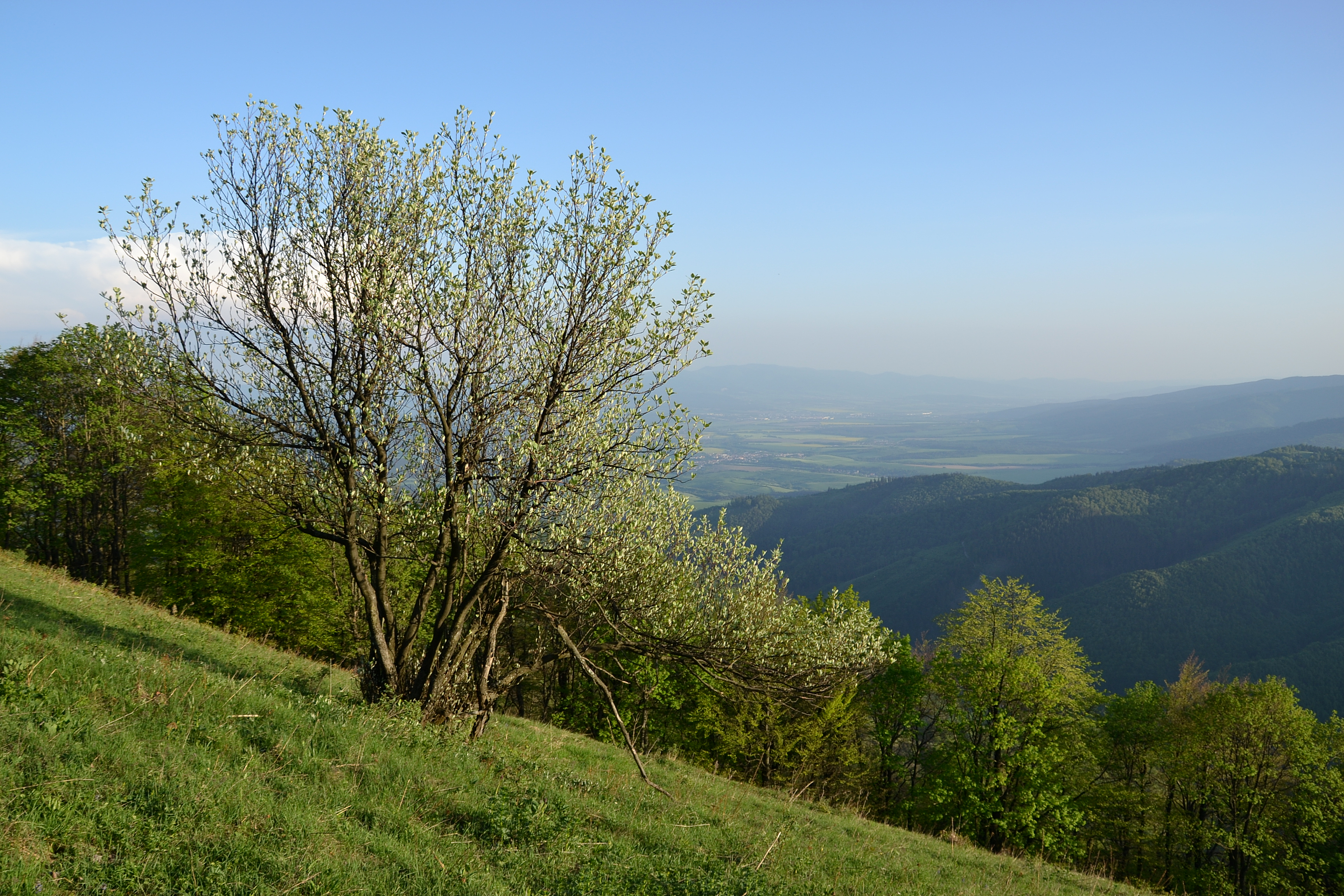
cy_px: 448
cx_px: 672
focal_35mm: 32
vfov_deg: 41.7
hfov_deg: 59.5
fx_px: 1176
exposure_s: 1/160
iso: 100
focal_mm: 21
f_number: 6.3
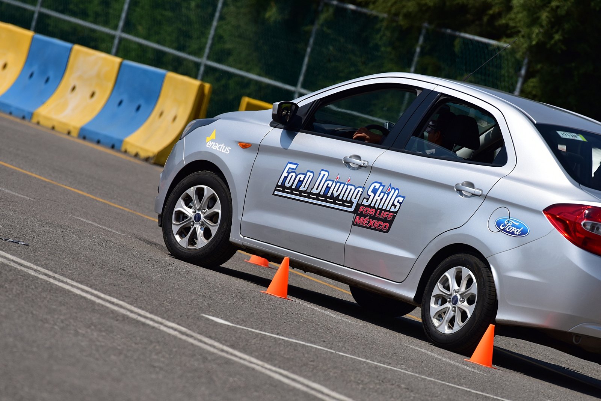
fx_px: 6847
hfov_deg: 5.0
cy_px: 200
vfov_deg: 3.4
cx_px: 300
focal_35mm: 410
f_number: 7.1
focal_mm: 410
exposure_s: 1/2000
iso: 400
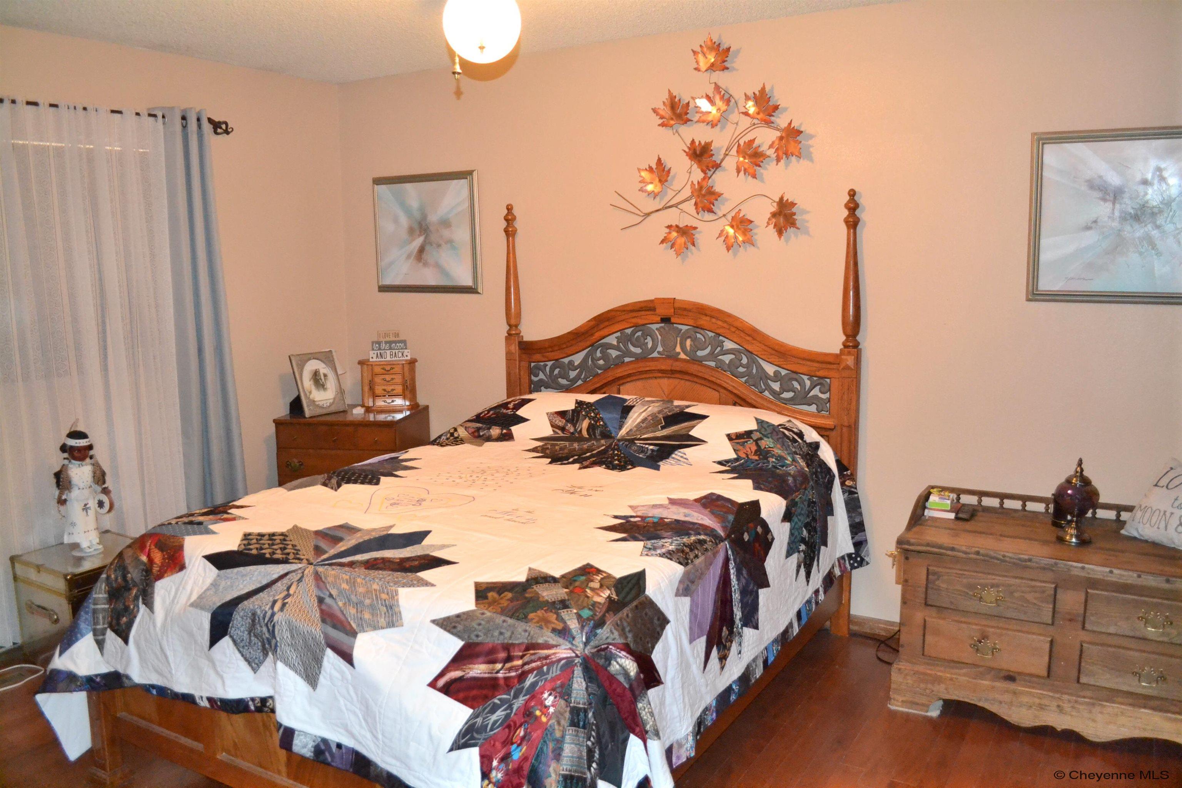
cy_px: 394
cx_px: 591
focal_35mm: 27
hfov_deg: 67.4
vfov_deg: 47.9
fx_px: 886
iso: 3200
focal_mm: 18
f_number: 3.5
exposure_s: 1/60
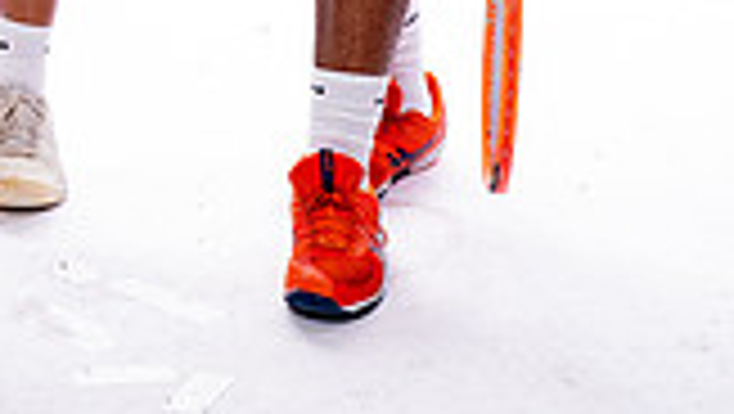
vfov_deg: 6.9
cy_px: -513
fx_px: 3272
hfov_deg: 12.8
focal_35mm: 168
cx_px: 189
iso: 400
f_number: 8
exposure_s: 1/250
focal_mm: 58
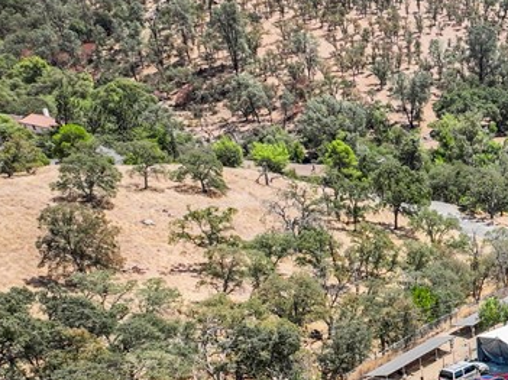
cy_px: 372
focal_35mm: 70
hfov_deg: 24.6
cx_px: 641
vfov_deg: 20.4
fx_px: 1027
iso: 150
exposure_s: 1/2000
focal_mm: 12.29
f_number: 2.8
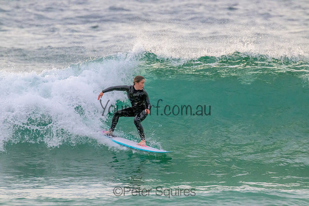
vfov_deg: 1.7
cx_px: 154
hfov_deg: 2.6
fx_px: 6868
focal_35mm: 800
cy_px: 103
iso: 12800
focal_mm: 800
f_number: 11
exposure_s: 1/2000
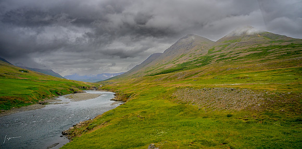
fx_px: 211
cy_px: 53
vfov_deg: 38.6
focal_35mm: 27
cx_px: 151
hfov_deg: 71.2
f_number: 2.8
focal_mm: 24.5
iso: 450
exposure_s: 1/400
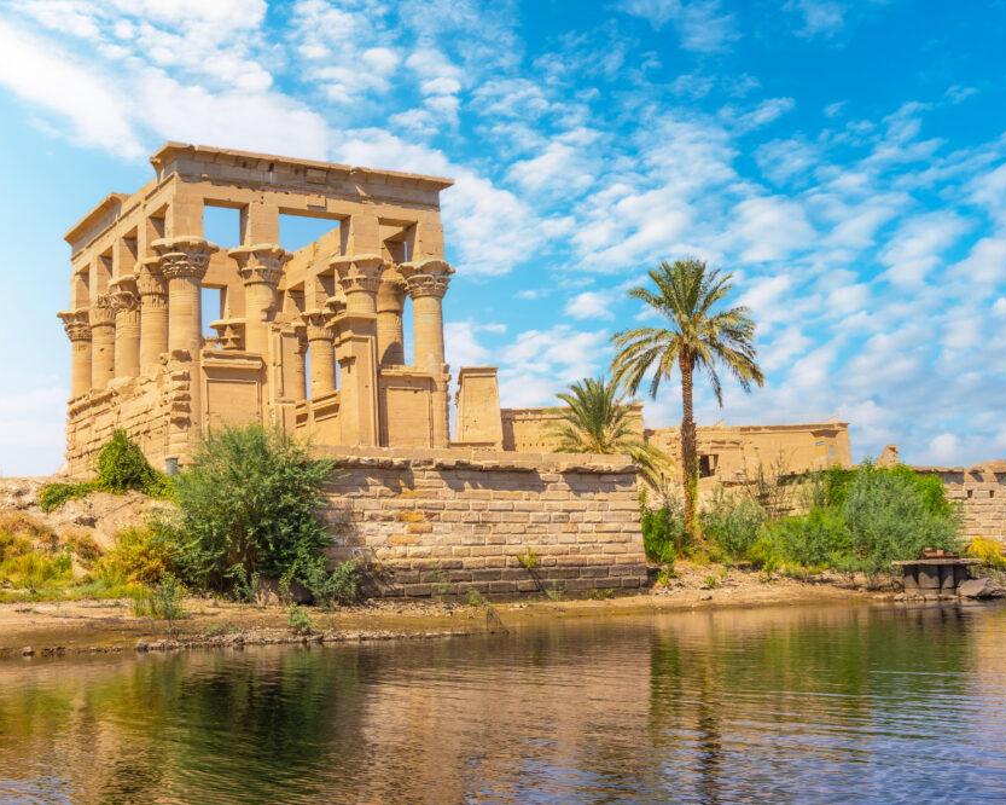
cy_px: 393
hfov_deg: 41.2
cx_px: 500
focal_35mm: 45
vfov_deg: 33.4
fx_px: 1340
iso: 125
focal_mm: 26
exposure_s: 1/320
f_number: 8
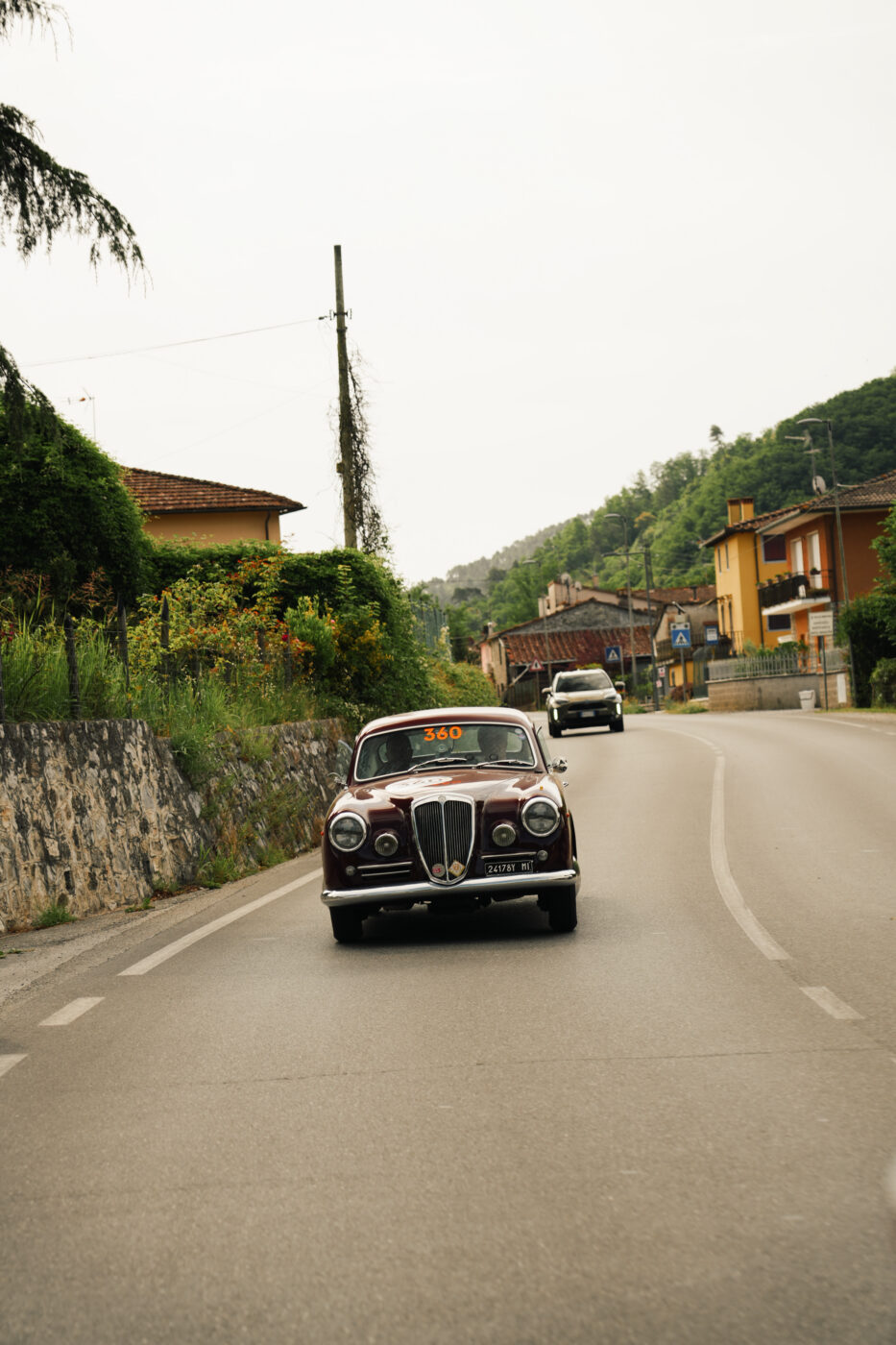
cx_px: 448
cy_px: 672
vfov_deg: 25.7
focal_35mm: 79
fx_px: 2950
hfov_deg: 17.3
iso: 100
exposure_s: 1/250
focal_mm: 79
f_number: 4
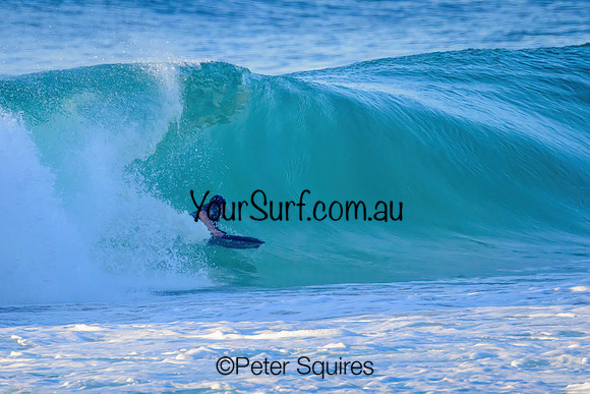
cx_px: 260
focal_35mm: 986
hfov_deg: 2.1
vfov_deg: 1.4
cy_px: 171
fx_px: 16159
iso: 2200
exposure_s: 1/1600
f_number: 11
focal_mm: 800
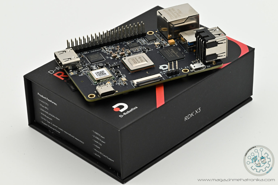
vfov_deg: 13.1
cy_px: 92
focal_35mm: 105
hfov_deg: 19.4
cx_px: 139
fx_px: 811
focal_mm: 105
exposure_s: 1/40
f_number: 22
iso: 800
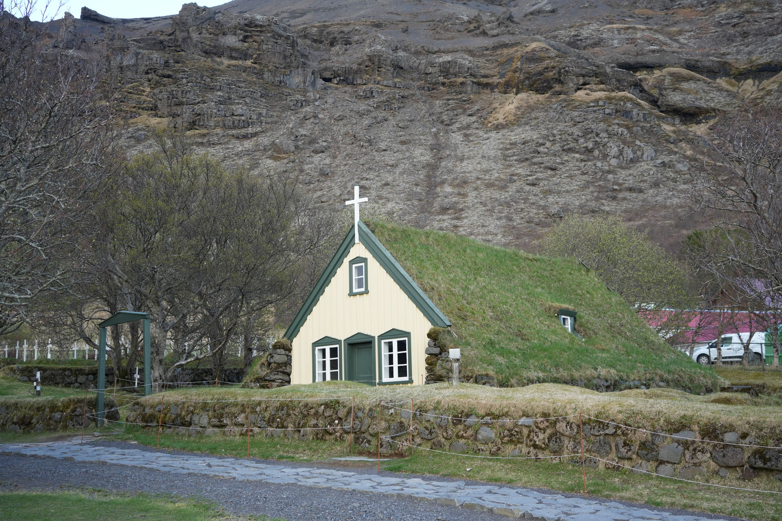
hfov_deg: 39.6
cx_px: 391
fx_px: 1086
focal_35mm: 50
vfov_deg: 27.0
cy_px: 260
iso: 320
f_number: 4.5
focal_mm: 50
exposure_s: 1/160
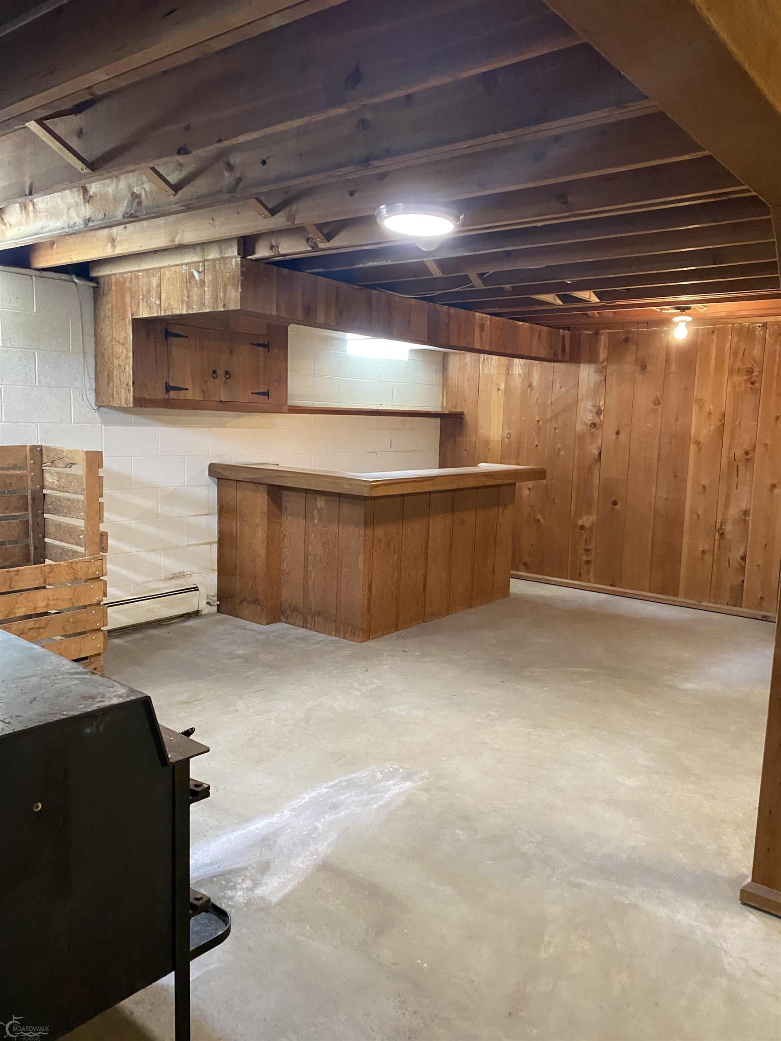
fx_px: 782
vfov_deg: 67.3
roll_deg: -0.7
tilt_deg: -6.6
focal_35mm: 26
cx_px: 390
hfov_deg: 53.1
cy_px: 520
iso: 400
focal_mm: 4.25
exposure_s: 1/60
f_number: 1.8
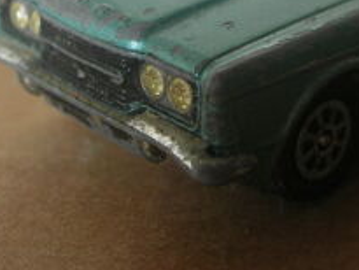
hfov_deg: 21.6
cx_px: 313
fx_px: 924
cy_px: -4
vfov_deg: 16.3
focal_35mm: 89
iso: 67
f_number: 2.8
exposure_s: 1/4
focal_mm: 7.8
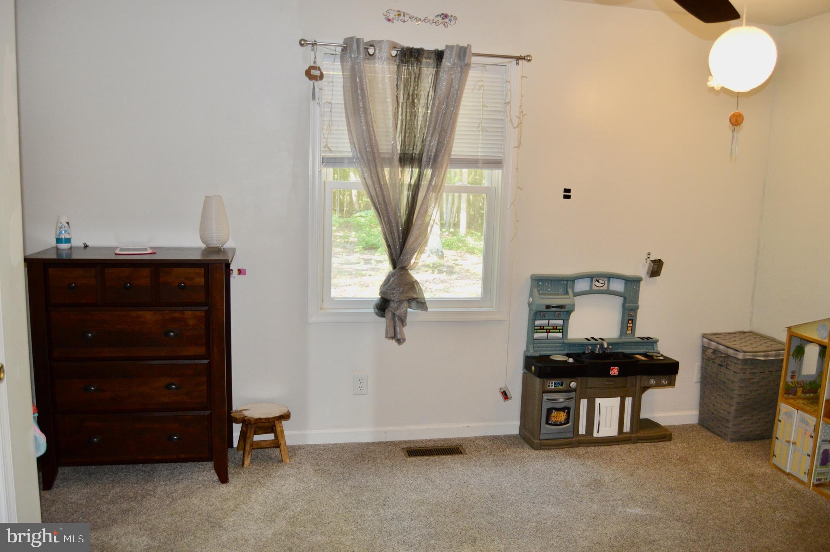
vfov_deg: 47.8
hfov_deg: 67.4
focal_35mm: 27
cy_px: 276
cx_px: 415
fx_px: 622
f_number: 3.5
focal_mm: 18
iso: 900
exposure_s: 1/60
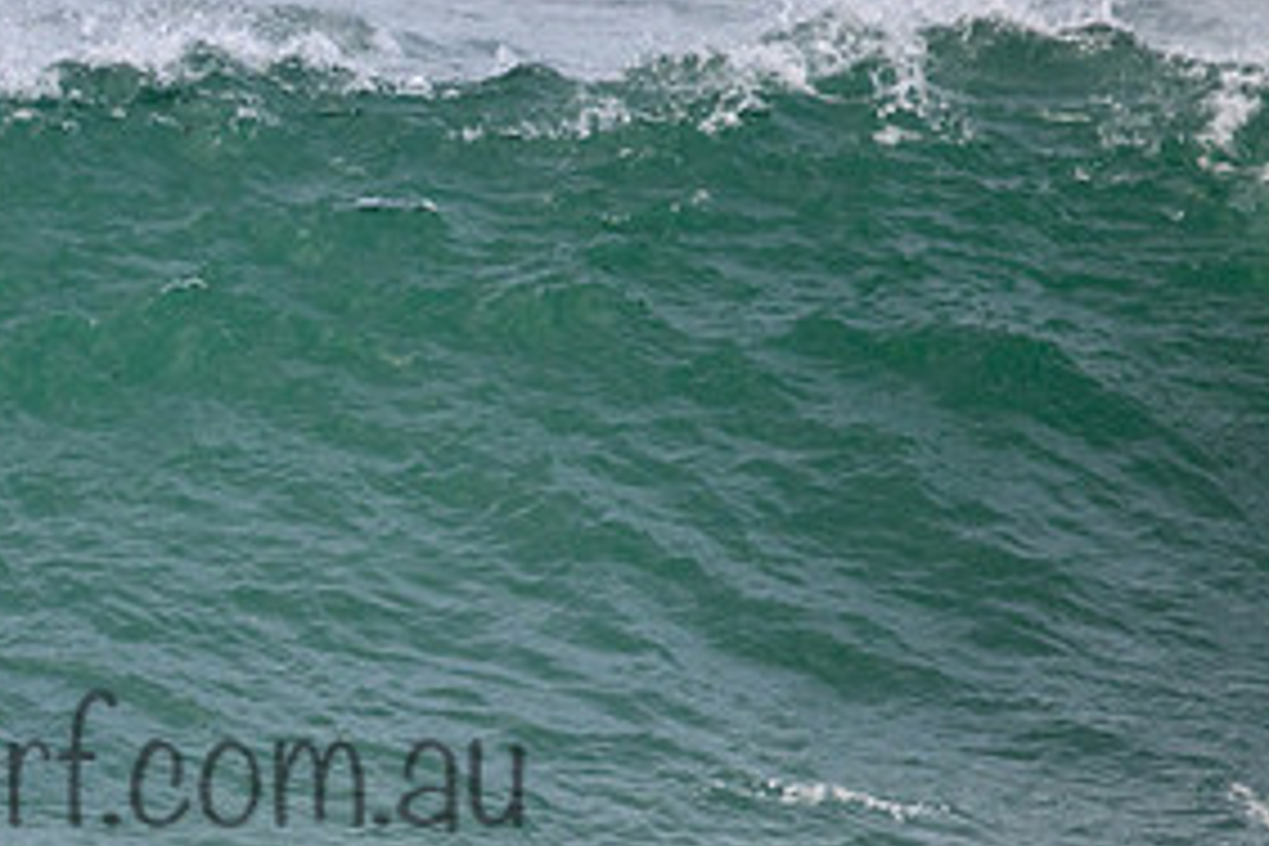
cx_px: 50
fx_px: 58017
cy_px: 722
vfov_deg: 0.8
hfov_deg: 1.3
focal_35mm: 1646
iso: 1400
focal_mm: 800
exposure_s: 1/2000
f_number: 11
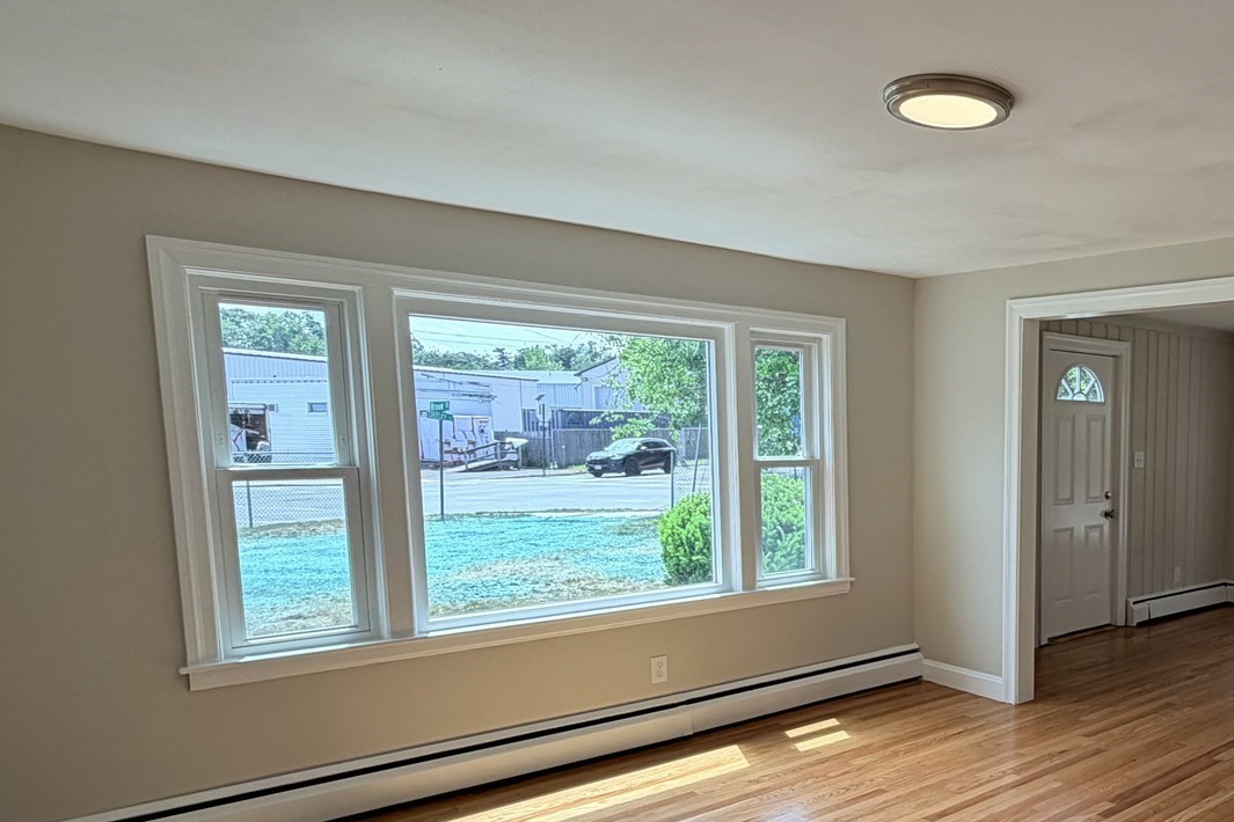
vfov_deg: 45.7
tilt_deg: -6.9
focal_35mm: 28
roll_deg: -0.2
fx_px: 960
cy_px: 545
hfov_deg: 59.4
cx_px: 1018
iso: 40
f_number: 2.2
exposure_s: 1/162
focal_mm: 2.22
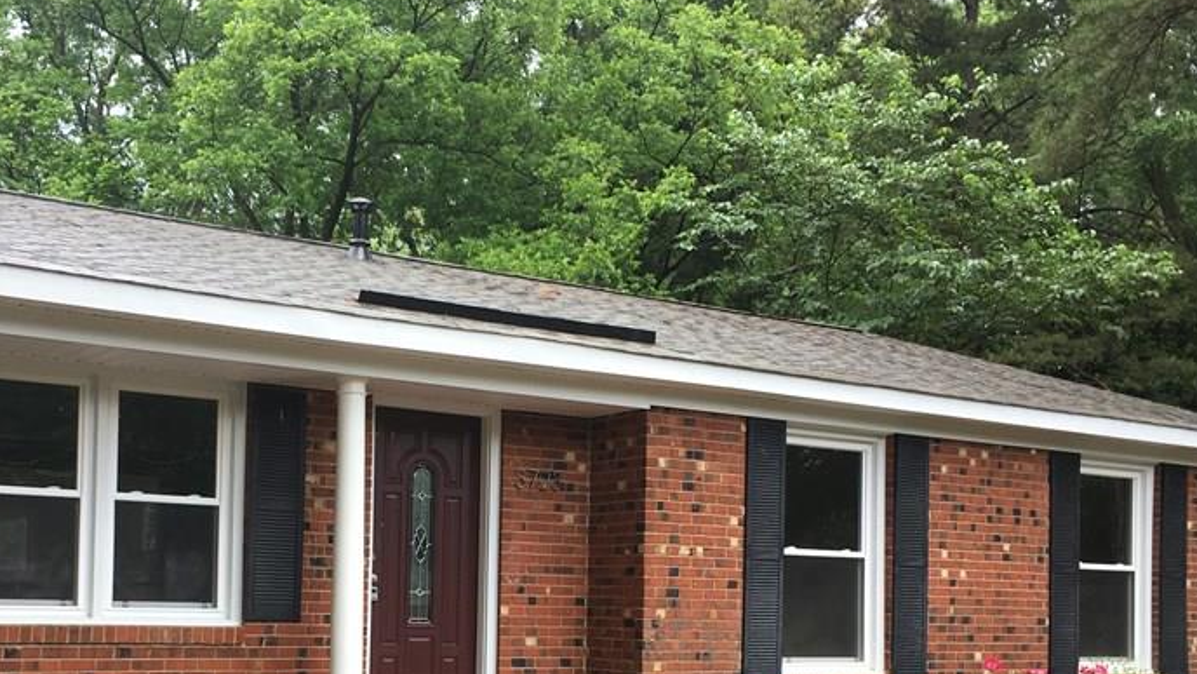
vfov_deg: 24.9
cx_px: 428
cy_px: 557
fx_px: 1492
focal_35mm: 47
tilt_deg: +1.7
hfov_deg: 43.3
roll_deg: -1.9
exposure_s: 1/295
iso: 25
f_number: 2.2
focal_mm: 4.15
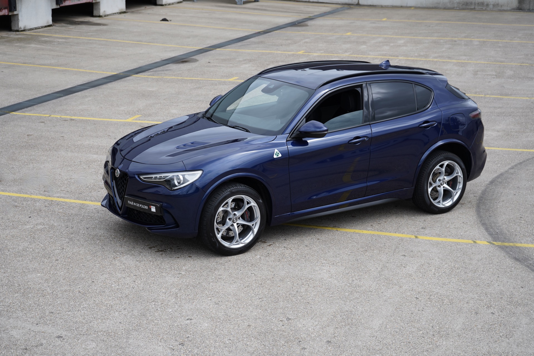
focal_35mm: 66
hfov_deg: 30.5
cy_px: 178
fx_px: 979
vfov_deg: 20.6
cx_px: 267
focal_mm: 66
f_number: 6.3
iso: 100
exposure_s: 1/250
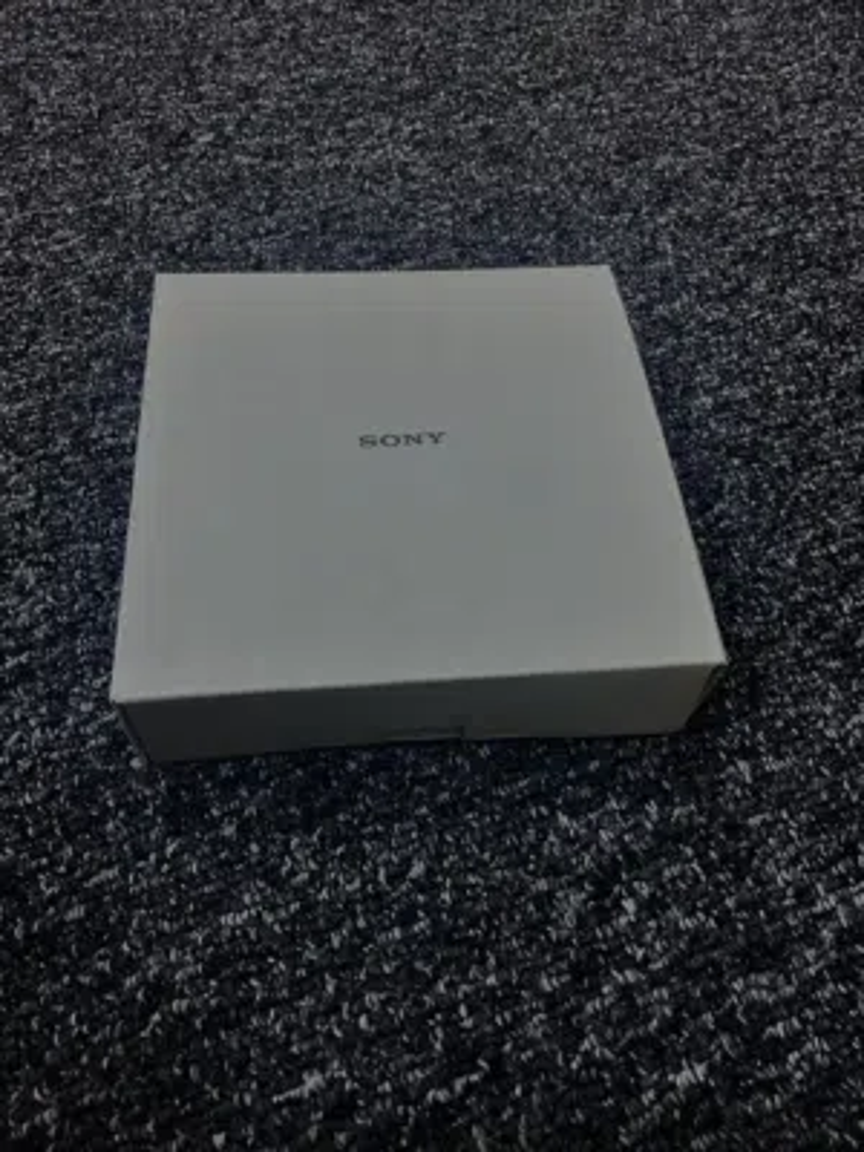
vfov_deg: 61.7
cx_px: 432
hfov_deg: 48.2
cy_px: 576
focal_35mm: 29
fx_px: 965
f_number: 1.8
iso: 160
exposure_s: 1/50
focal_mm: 3
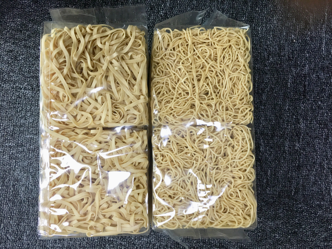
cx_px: 166
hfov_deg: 61.7
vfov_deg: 48.2
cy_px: 124
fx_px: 278
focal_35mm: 29
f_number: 2.2
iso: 32
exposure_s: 1/17
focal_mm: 4.15
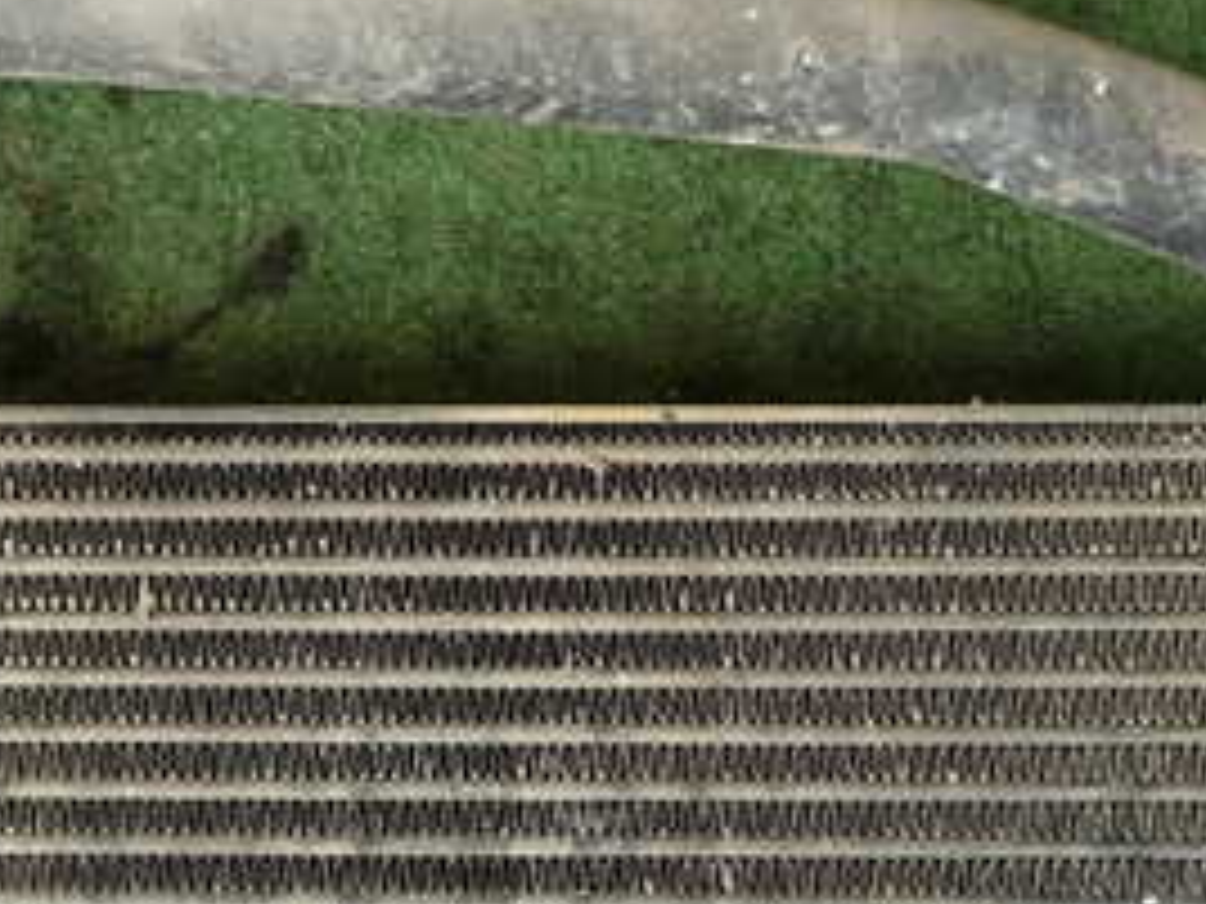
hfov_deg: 34.2
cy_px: 580
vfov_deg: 26.0
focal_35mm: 56
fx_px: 1951
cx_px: 486
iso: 100
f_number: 2.8
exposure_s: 1/100
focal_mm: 4.5
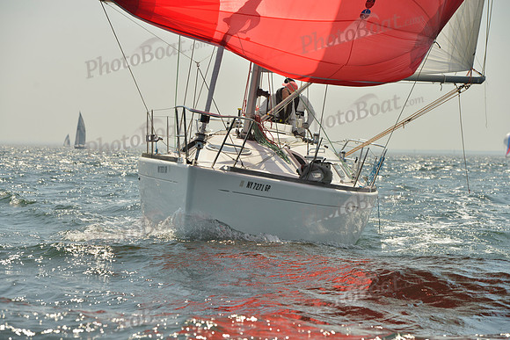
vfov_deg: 10.2
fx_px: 1913
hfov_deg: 15.2
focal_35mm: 135
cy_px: 170
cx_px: 255
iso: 200
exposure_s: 1/1250
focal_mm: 135
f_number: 8
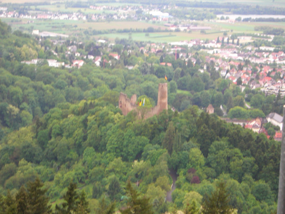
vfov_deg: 13.0
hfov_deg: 17.3
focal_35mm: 114
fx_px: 939
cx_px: 142
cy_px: 107
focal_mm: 18.6
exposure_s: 1/25
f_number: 5.2
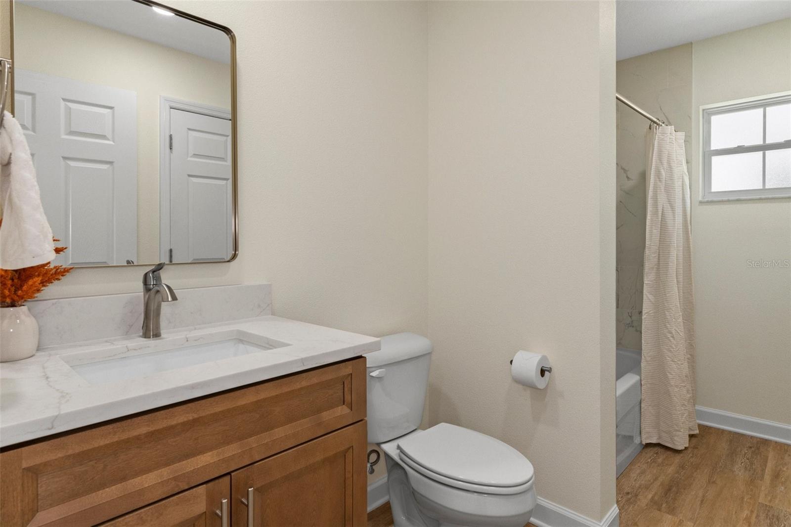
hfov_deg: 85.4
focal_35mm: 20
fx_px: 428
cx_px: 396
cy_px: 264
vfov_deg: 63.2
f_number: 8
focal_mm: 13
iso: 640
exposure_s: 1/6
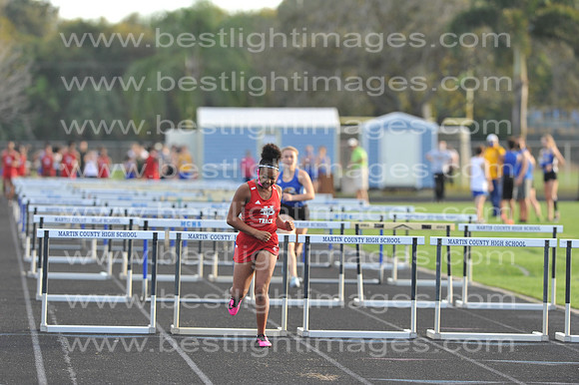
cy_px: 192
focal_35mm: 300
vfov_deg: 4.6
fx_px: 4822
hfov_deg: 6.9
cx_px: 290
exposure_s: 1/1000
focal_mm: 300
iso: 800
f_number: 4.5
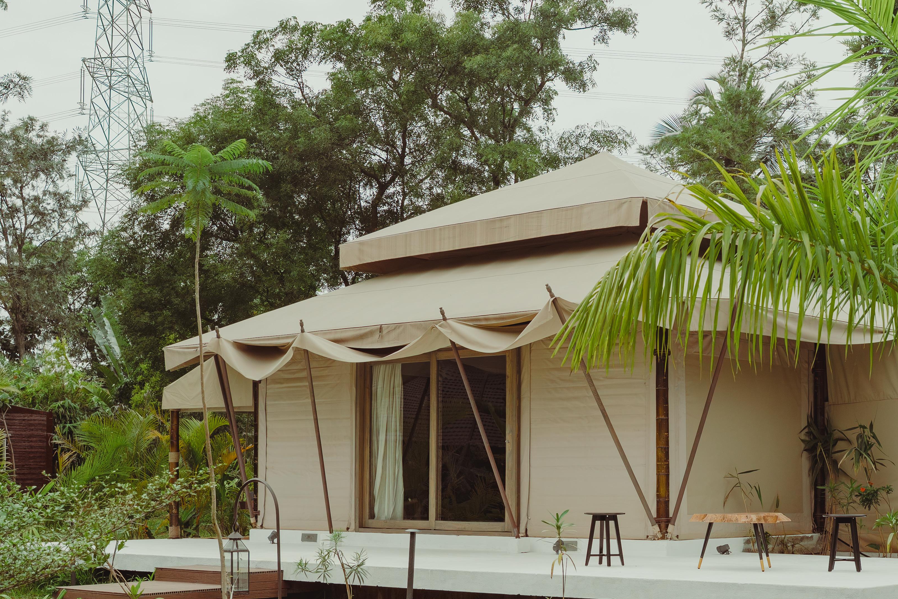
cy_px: 441
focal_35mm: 61
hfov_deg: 32.8
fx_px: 1521
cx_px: 531
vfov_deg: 22.1
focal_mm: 35
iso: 800
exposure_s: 1/2000
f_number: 7.1
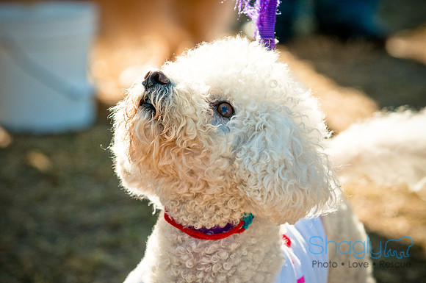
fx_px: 2747
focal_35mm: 232
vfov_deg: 5.9
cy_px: 142
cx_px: 213
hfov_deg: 8.9
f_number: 5.6
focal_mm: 155
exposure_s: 1/1250
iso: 400
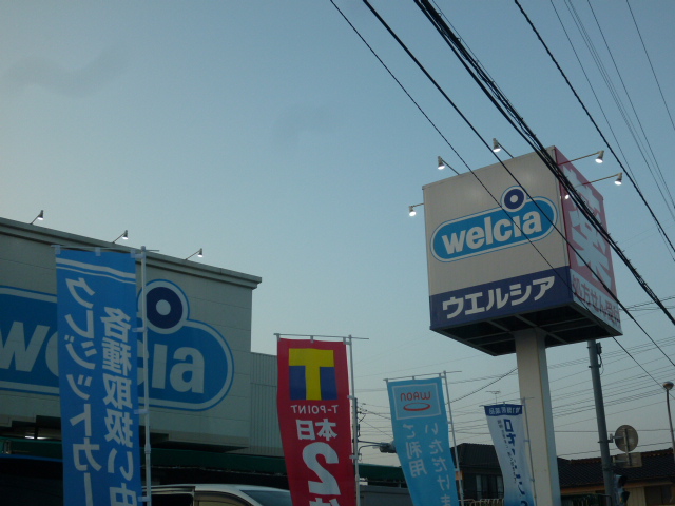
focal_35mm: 39
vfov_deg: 36.8
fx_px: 760
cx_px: 338
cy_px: 253
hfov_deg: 47.9
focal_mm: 7
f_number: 4
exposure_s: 1/200
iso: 100
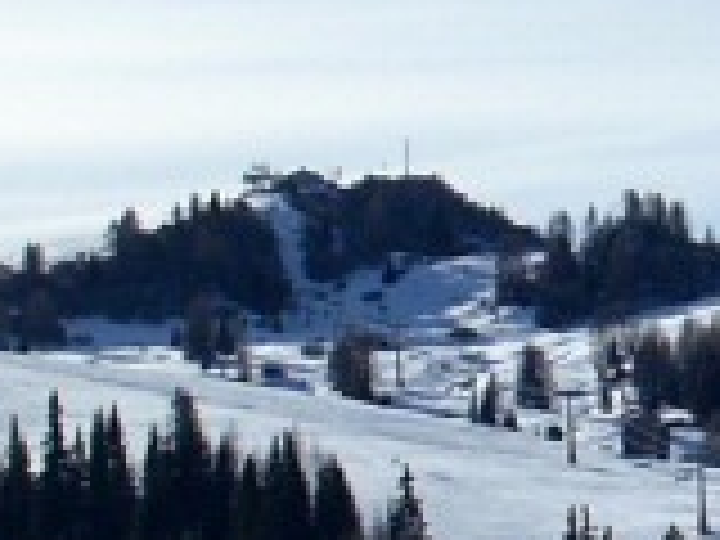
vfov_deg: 7.2
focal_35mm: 207
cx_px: 1030
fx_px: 4306
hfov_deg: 9.3
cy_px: 94
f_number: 5.6
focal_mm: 6.2
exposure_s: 1/570
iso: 64
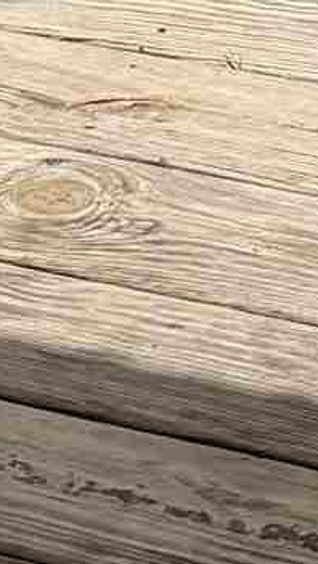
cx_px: 72
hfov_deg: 5.3
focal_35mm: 228
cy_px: -1194
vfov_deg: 8.0
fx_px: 3418
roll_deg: +4.5
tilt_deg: -8.4
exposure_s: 1/4975
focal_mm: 6.76
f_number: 1.78
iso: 80
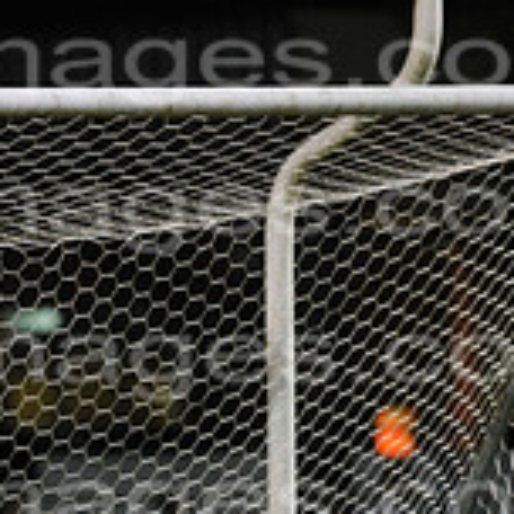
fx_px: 16379
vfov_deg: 1.8
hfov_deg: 1.8
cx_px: -135
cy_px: 433
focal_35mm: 975
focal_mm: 300
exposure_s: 1/400
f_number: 3.2
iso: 5000
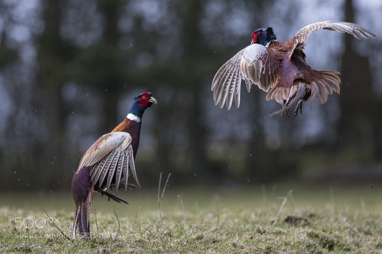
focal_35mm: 420
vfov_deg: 3.3
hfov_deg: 4.9
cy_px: 127
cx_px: 191
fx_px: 4455
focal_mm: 420
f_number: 5.6
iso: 450
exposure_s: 1/800
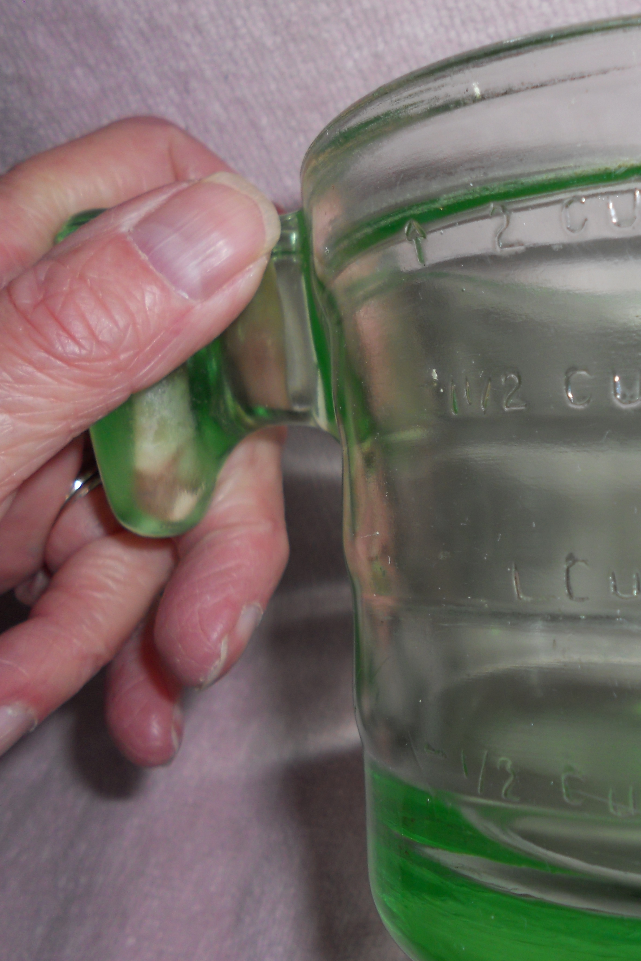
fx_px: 1202
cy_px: 476
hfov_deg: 28.3
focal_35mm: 45
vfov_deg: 43.6
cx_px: 623
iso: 80
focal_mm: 5.8
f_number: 8.8
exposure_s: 1/25
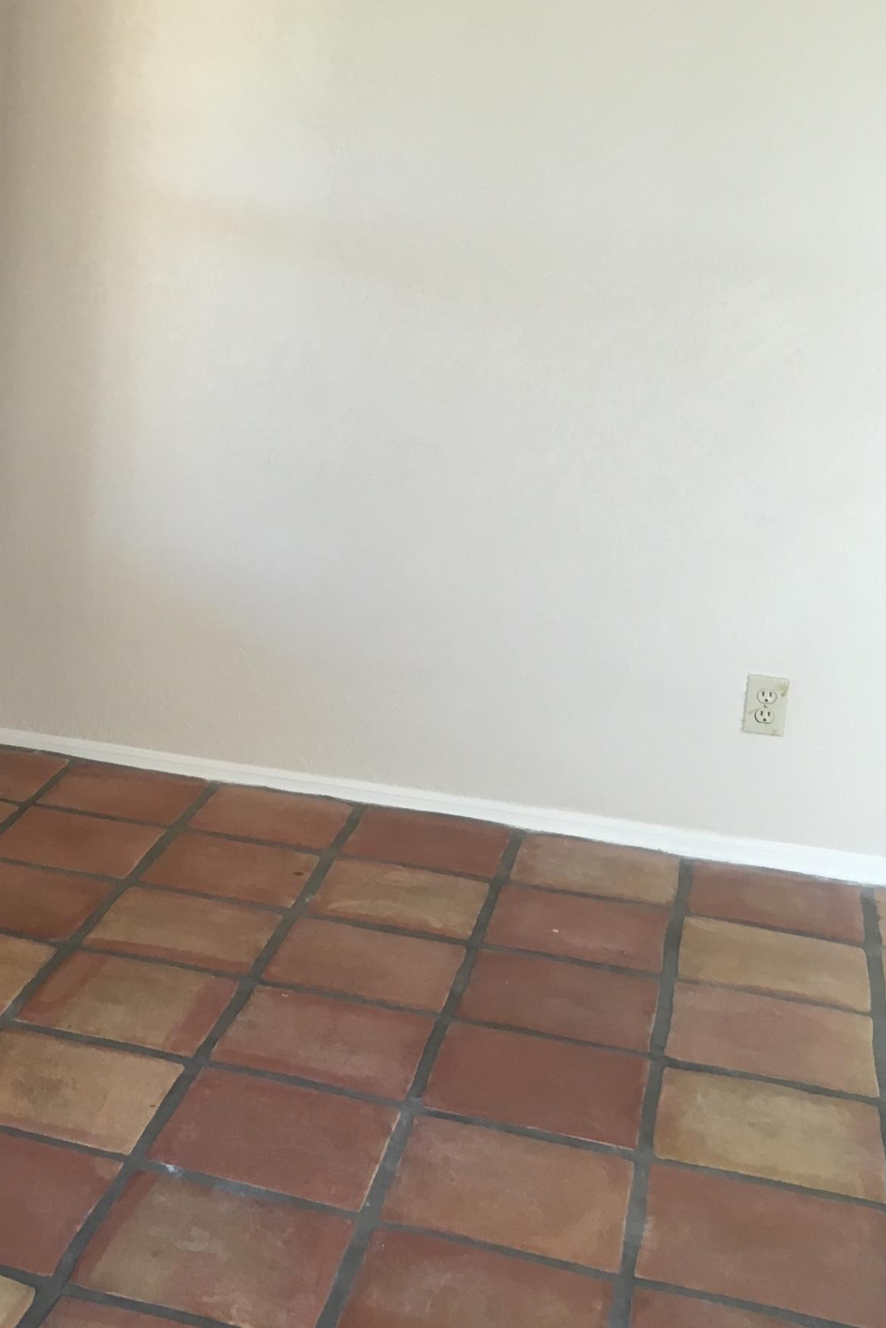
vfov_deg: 38.8
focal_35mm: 51
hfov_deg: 25.0
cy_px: 573
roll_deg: -0.9
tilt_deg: -13.2
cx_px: -34
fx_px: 1882
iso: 64
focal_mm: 4.15
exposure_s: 1/30
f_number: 2.2
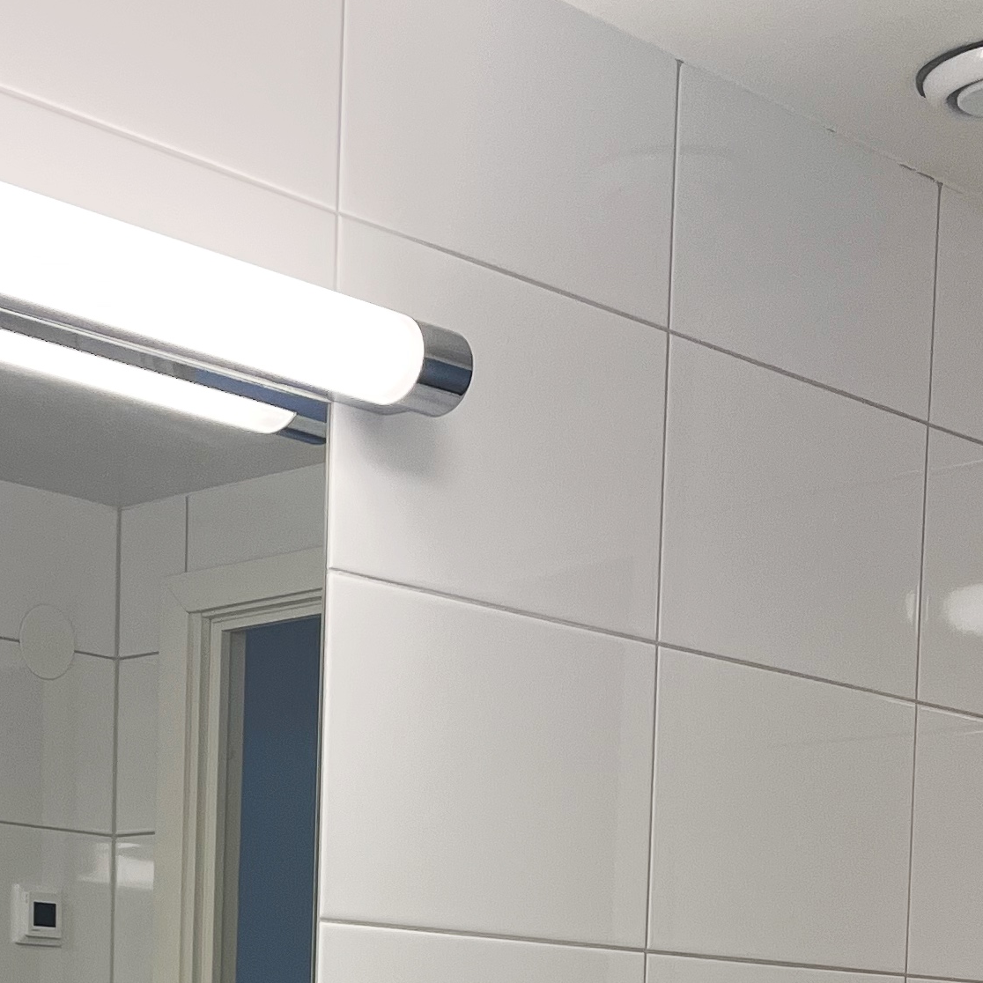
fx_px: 2667
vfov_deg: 19.2
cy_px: 1302
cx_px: 69
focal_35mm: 83
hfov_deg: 20.4
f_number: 1.6
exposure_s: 1/100
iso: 80
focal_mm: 5.1
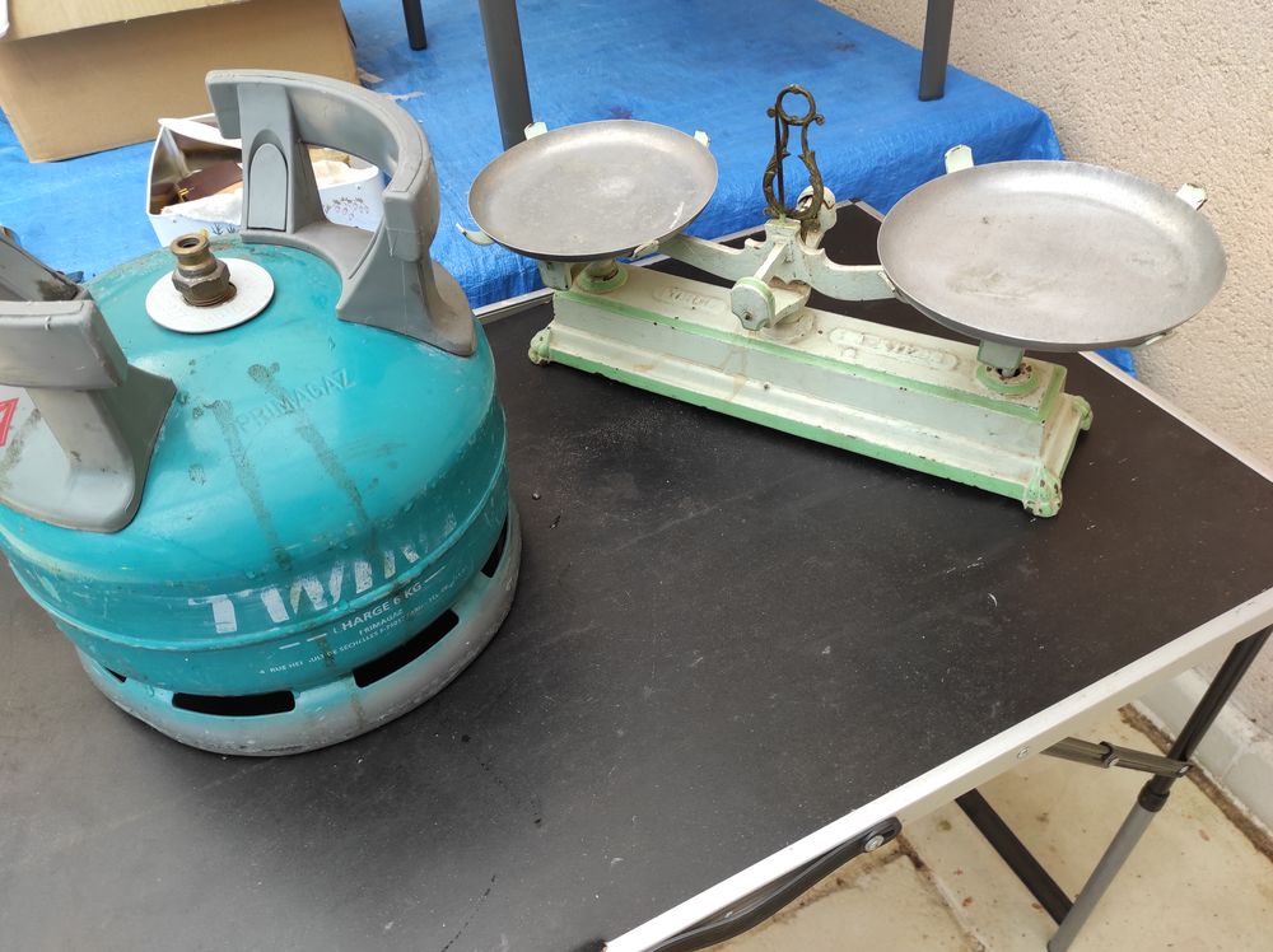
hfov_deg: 69.4
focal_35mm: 25
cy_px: 476
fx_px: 918
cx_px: 636
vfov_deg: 54.8
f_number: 1.89
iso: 100
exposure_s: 1/151
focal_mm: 5.43
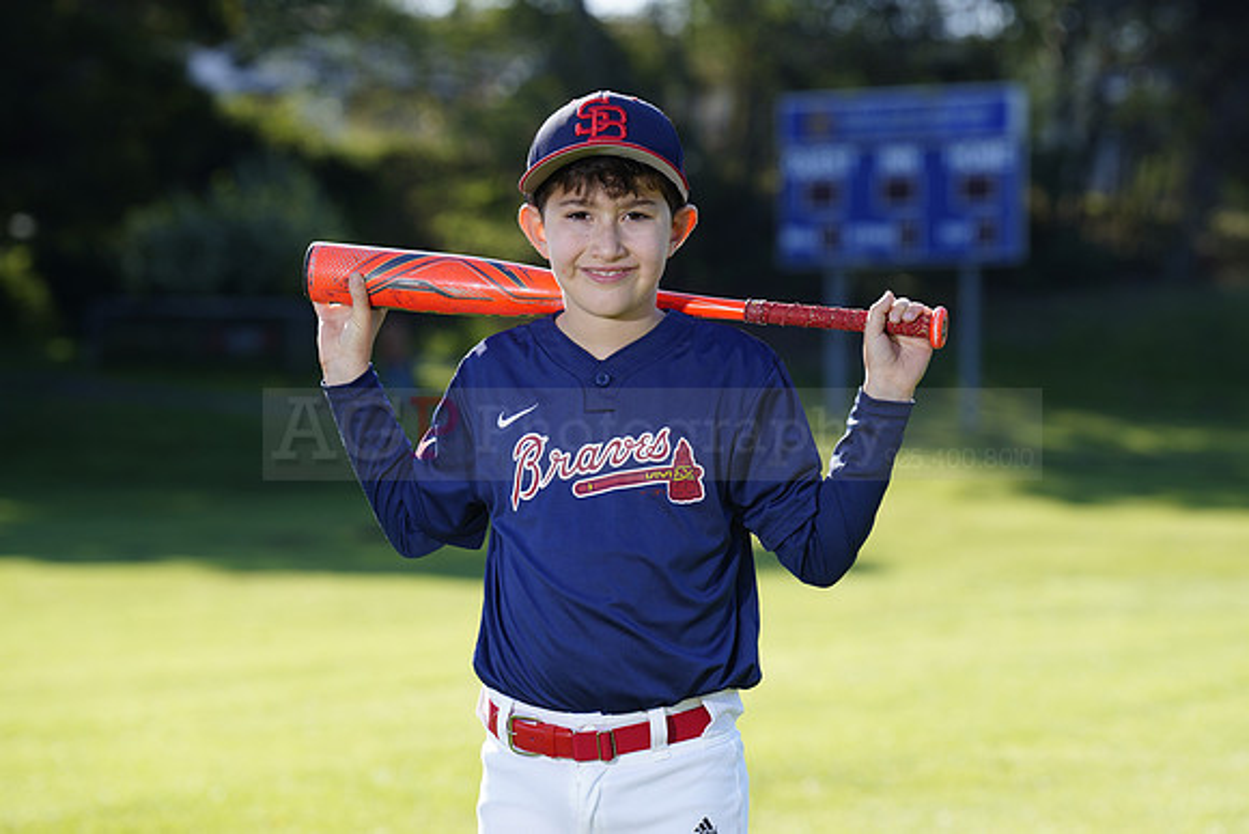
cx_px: 624
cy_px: 417
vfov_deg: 9.5
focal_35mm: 144
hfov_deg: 14.2
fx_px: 4997
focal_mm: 144
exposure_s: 1/250
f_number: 5
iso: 100
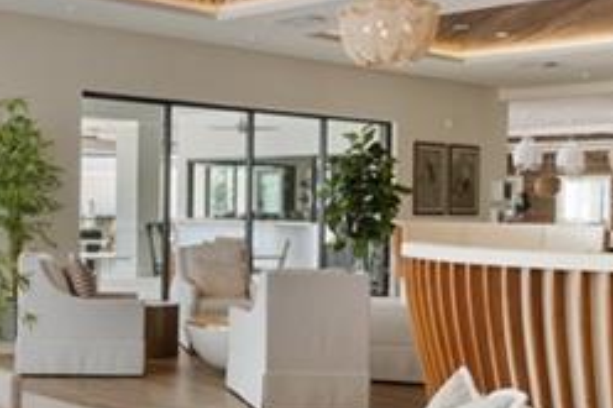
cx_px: 77
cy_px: 192
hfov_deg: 31.1
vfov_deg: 21.9
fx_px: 1055
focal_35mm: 62
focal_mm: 15
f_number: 9
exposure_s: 1/3
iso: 100
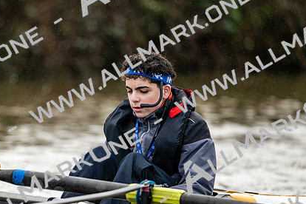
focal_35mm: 561
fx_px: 4768
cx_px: 120
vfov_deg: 2.5
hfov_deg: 3.7
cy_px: 125
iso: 1250
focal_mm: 400
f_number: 4.5
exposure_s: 1/1600
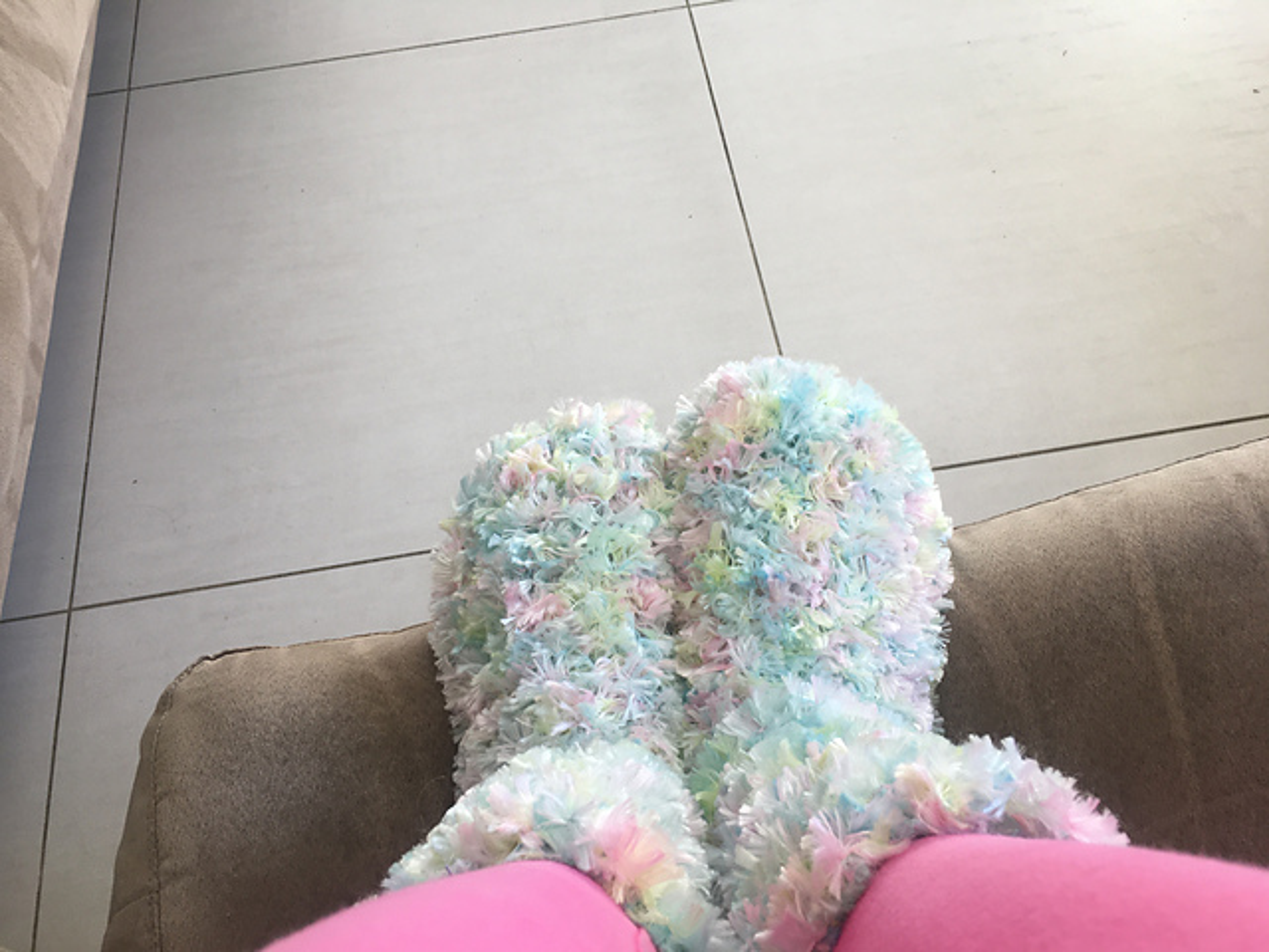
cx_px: 634
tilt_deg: -60.7
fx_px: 1063
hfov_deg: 61.7
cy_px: 476
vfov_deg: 48.2
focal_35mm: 29
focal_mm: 4.15
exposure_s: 1/100
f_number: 2.2
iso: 32
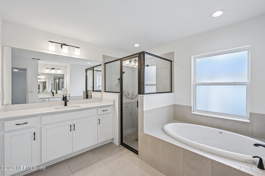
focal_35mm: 16
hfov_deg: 98.5
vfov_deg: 75.5
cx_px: 132
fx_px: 114
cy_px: 88
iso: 100
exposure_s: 1/20
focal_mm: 15.5
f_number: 8
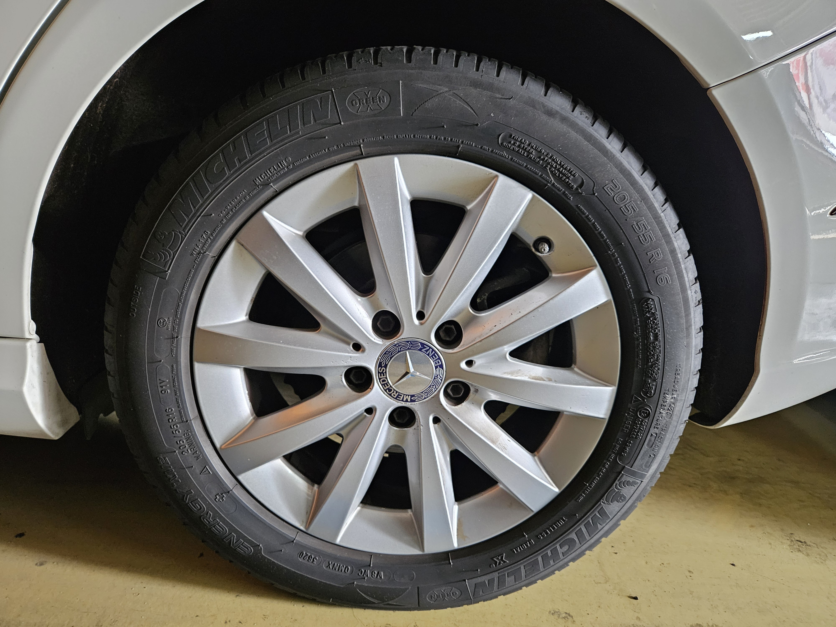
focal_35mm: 23
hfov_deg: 73.9
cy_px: 314
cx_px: 418
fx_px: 555
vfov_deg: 58.9
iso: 1000
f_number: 1.8
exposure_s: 1/120
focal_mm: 5.4
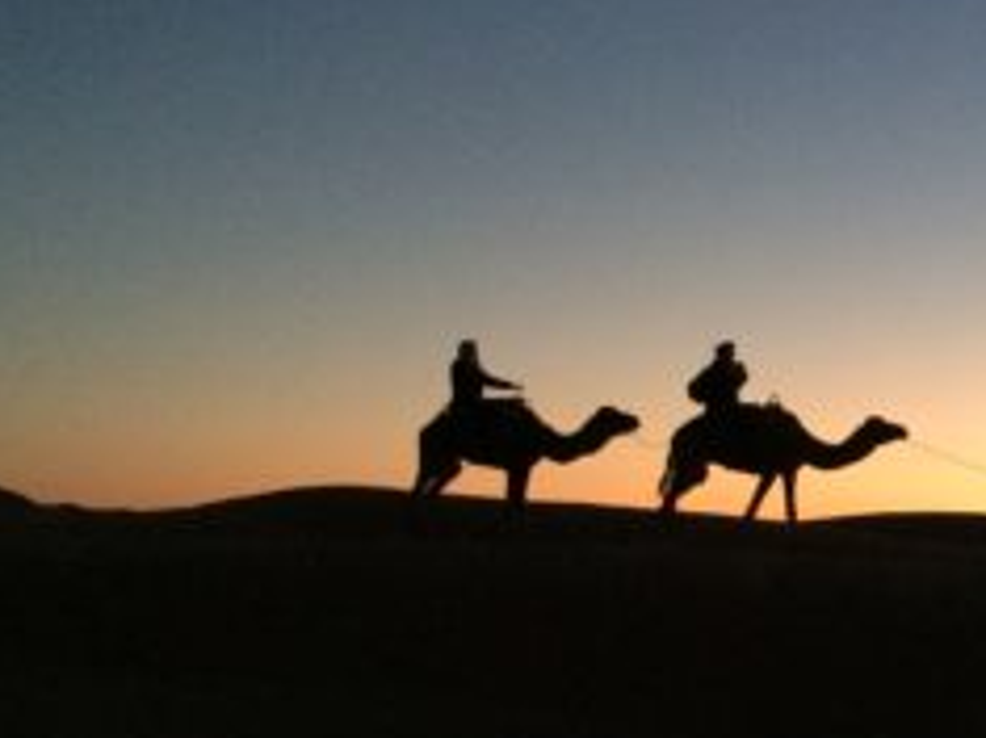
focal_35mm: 74
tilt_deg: +3.6
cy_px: 403
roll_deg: -0.5
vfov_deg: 19.9
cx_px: 881
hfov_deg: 25.5
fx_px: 2107
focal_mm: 4.15
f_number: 2.2
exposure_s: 1/25
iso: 320
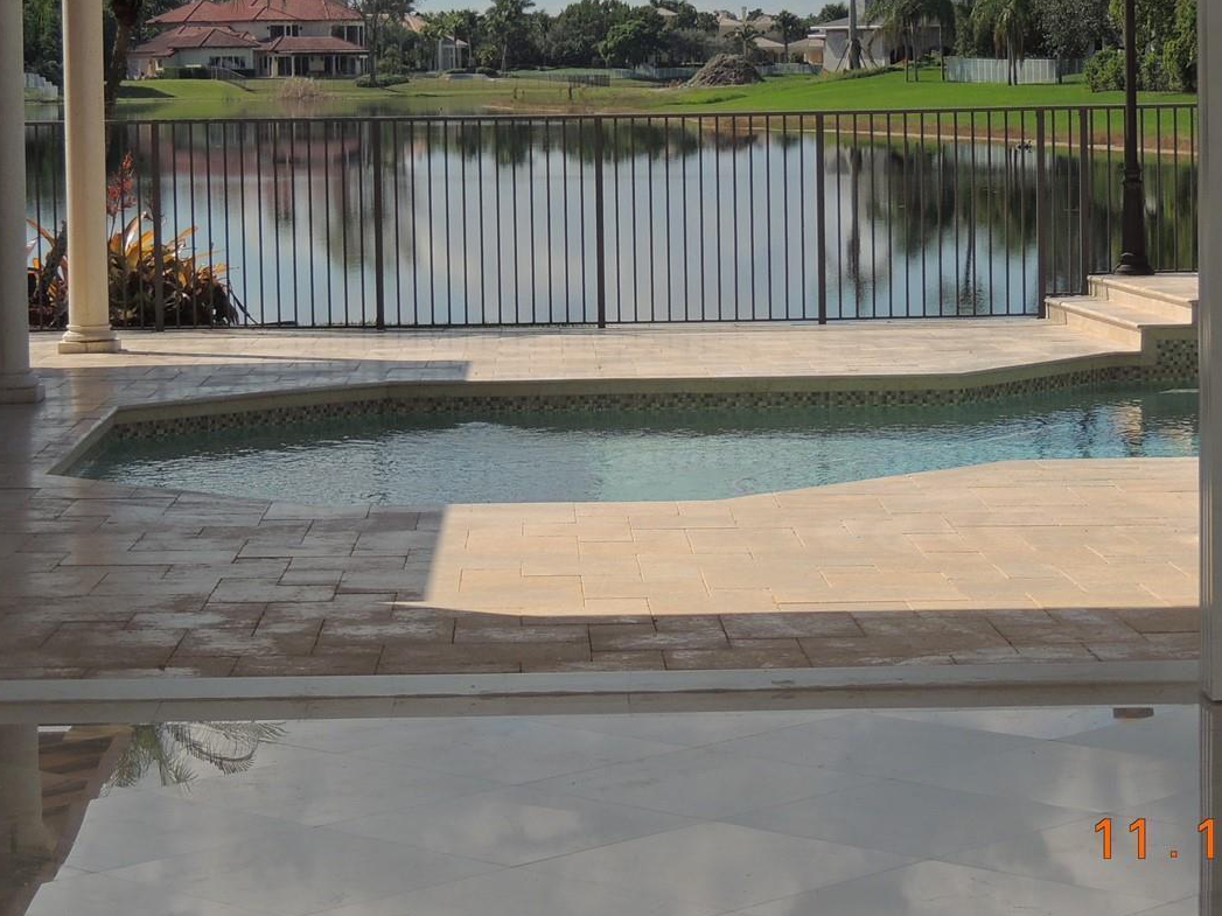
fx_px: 3777
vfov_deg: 13.8
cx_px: 585
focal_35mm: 107
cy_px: 284
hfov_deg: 18.4
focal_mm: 12.4
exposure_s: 1/1250
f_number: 3.9
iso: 100
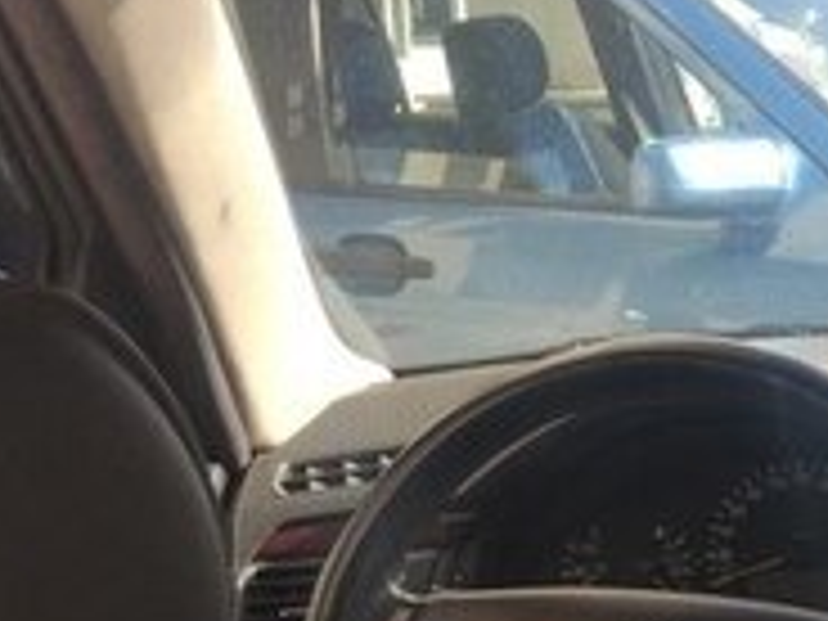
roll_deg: -0.4
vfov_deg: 14.0
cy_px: 650
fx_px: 2488
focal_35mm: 104
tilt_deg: -17.6
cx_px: 1305
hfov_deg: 16.8
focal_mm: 4.15
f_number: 2.2
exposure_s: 1/225
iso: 32
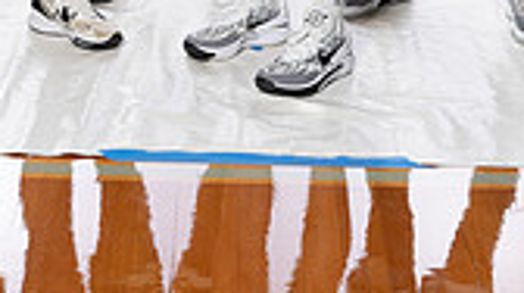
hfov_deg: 16.3
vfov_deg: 8.5
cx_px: 215
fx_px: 1832
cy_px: -368
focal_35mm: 132
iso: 800
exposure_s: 1/250
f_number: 8
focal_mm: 47
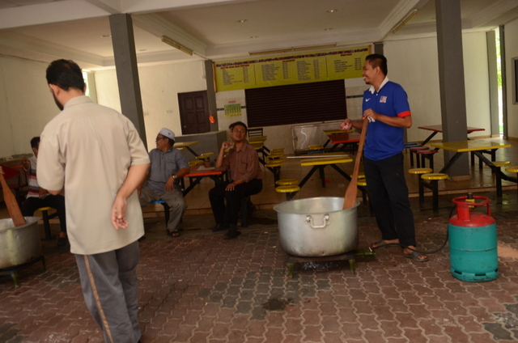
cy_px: 172
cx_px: 259
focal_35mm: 33
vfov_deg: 39.8
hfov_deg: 57.3
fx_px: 474
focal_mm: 22
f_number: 4
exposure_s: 1/250
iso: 800
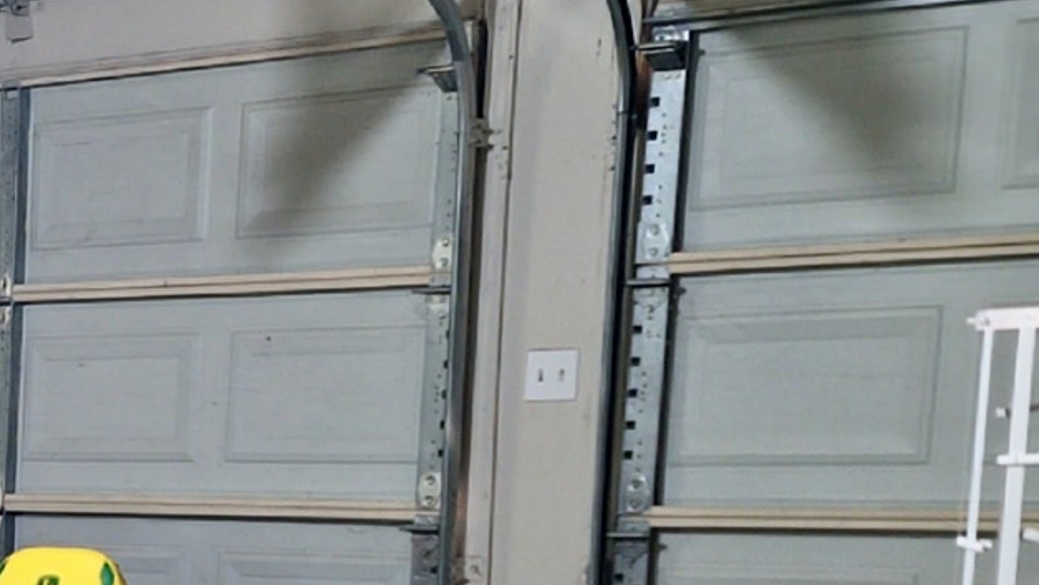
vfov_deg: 12.8
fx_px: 2452
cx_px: -462
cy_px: 897
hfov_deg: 20.8
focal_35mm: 89
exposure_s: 1/30
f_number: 1.8
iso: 640
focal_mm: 7
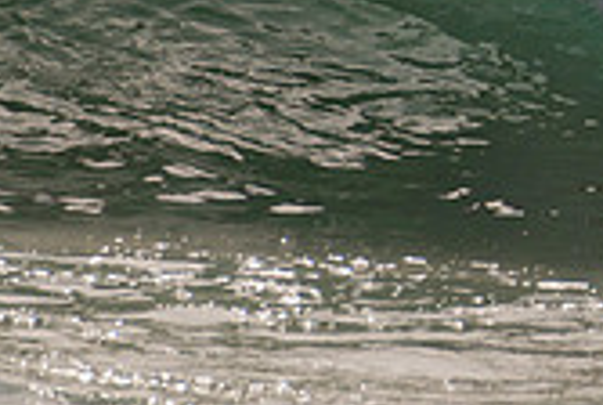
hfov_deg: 1.0
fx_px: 35623
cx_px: 985
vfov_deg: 0.7
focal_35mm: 2123
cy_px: -272
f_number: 7.1
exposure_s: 1/2000
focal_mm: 500
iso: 64
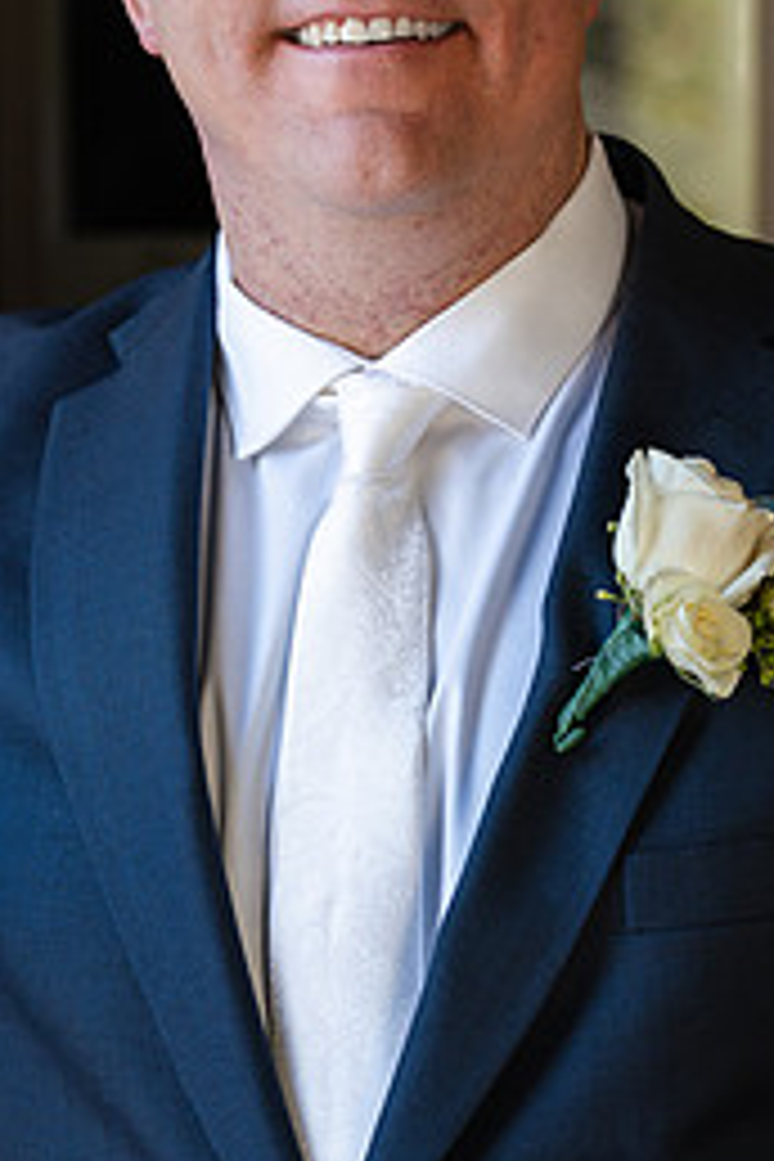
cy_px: 392
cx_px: 382
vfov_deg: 14.8
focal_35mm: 138
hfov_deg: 9.9
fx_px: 4450
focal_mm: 79
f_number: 4
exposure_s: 1/200
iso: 250
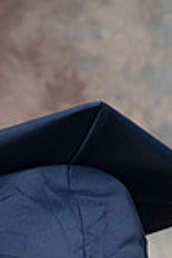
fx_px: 3433
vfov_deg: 4.3
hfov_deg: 2.9
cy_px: 379
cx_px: 47
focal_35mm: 479
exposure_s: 1/125
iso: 200
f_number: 5.6
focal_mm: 100
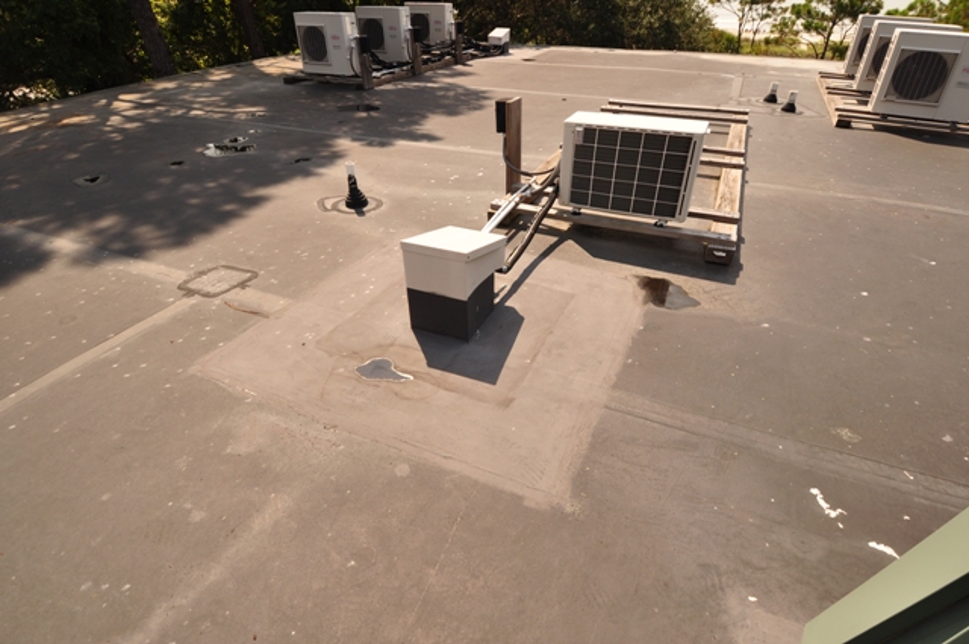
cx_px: 484
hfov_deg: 90.1
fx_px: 484
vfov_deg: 67.2
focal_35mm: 18
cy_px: 322
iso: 200
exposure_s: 1/400
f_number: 9
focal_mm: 12
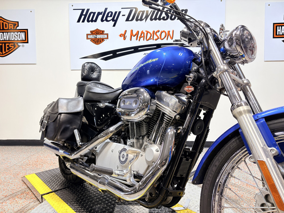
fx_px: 213
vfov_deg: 53.1
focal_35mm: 26
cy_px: 106
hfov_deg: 67.3
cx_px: 142
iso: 50
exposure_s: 1/120
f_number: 1.6
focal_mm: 5.96
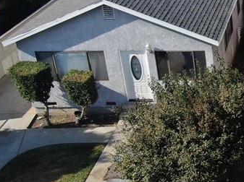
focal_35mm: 73
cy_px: 62
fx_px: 514
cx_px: 329
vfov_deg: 20.1
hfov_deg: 23.2
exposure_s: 1/1000
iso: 100
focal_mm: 4.39
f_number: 2.8
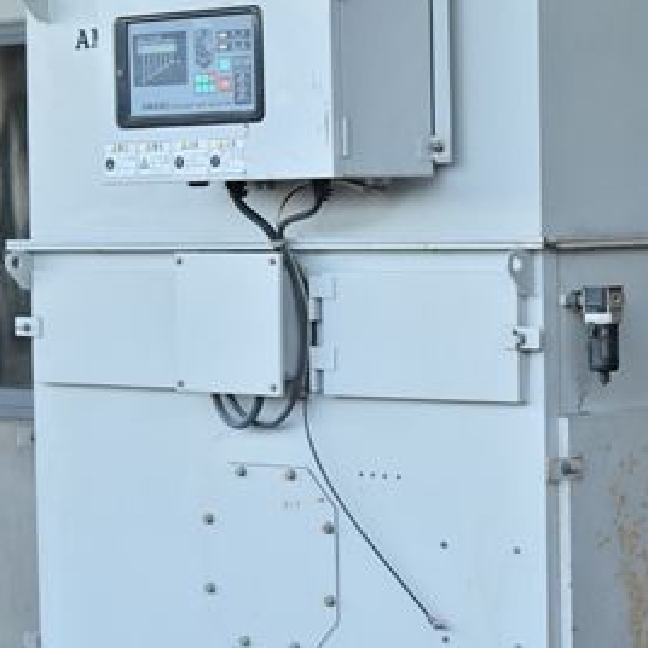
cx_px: 522
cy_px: 358
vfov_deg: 13.3
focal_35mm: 131
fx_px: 2770
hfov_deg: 13.3
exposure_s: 1/60
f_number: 6.3
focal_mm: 55
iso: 1250
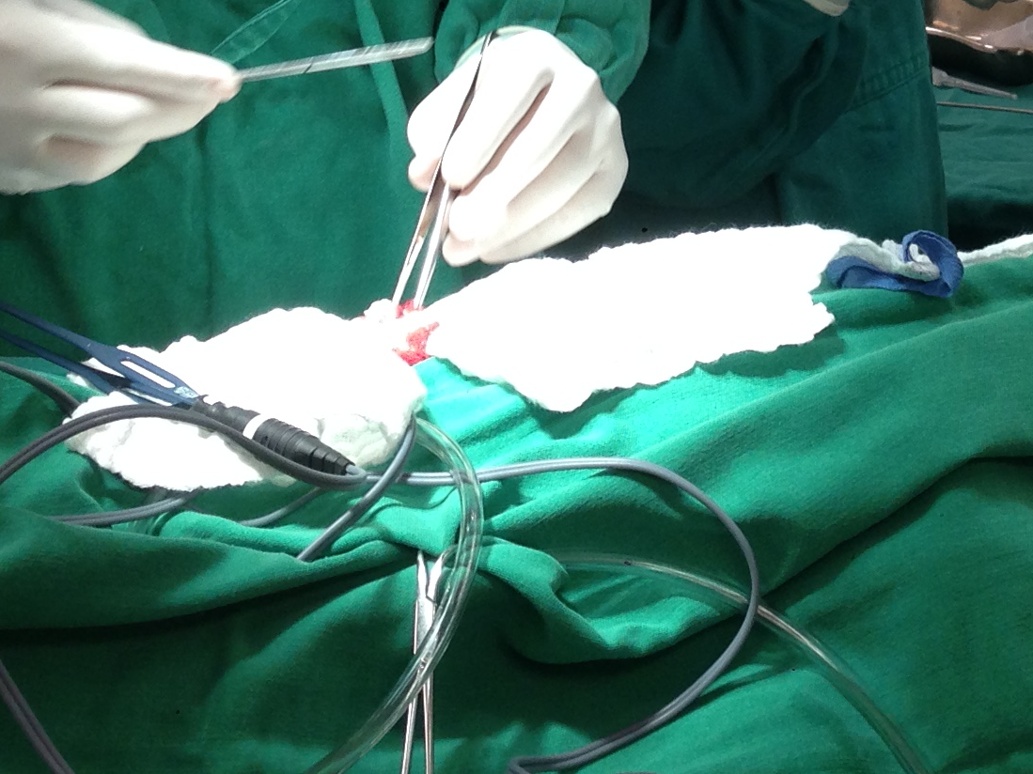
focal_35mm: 98
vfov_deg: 14.4
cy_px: -272
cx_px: 837
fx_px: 2924
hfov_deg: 19.8
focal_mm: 4.12
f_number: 2.4
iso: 64
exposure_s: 1/60
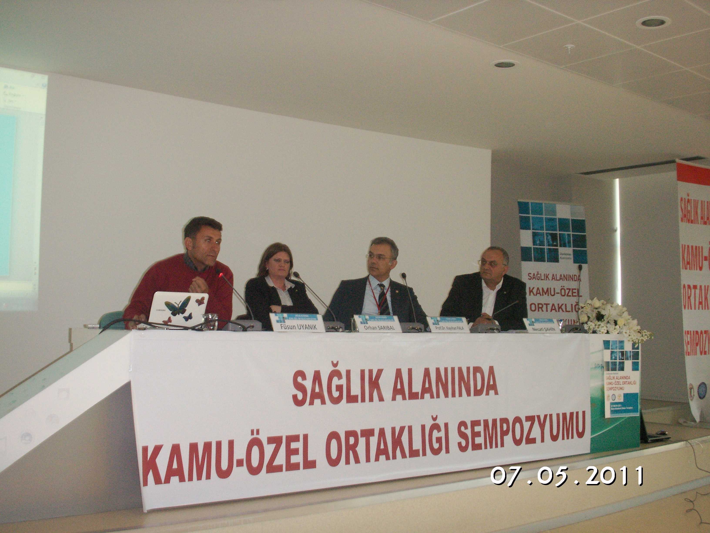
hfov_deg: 50.1
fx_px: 759
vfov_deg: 38.7
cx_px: 355
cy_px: 266
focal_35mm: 37
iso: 160
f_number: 3.5
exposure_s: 1/40
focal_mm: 7.7
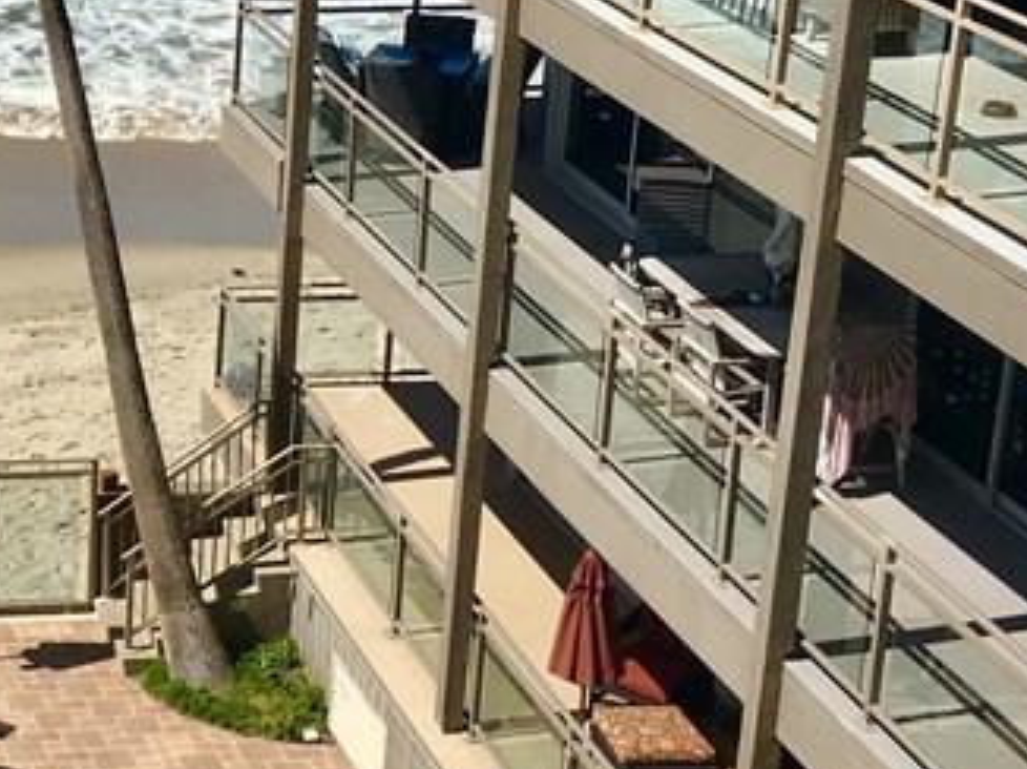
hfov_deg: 19.7
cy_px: 210
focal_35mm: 91
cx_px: -343
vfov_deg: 16.2
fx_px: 2698
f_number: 2.2
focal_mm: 4.15
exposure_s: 1/3077
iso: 25
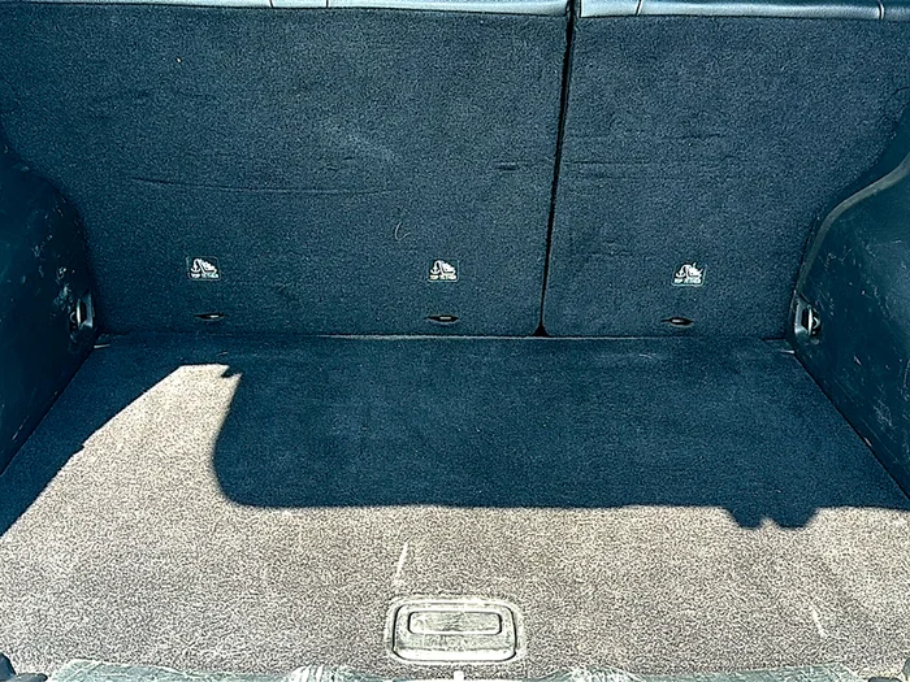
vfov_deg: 40.7
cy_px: 341
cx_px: 455
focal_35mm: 35
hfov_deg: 52.6
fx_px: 920
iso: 125
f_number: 1.78
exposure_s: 1/398
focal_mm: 6.86
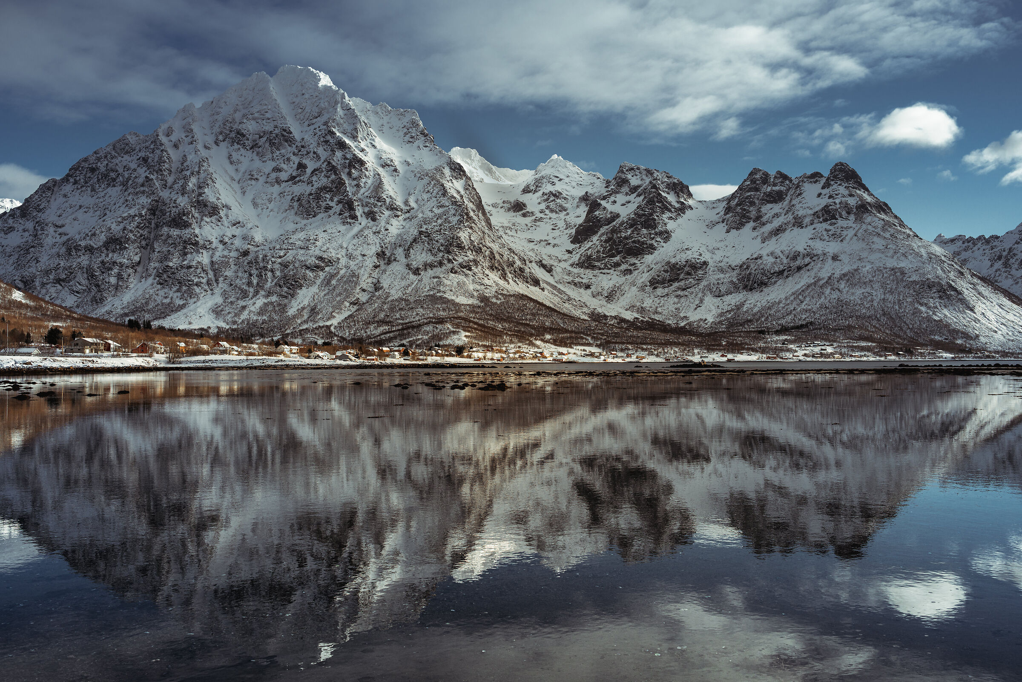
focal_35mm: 29
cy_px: 341
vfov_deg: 45.0
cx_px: 511
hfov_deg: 63.7
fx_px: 823
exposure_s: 1/500
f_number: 7.1
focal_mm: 29
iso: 100
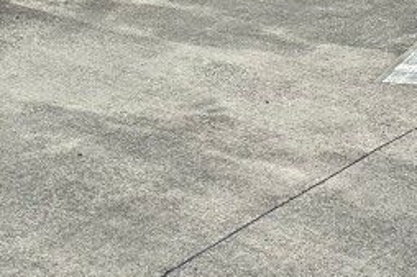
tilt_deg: +0.8
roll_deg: -1.2
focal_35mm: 118
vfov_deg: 10.6
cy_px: -274
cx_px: 195
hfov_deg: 17.4
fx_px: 1366
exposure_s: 1/5525
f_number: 1.78
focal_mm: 6.86
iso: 80
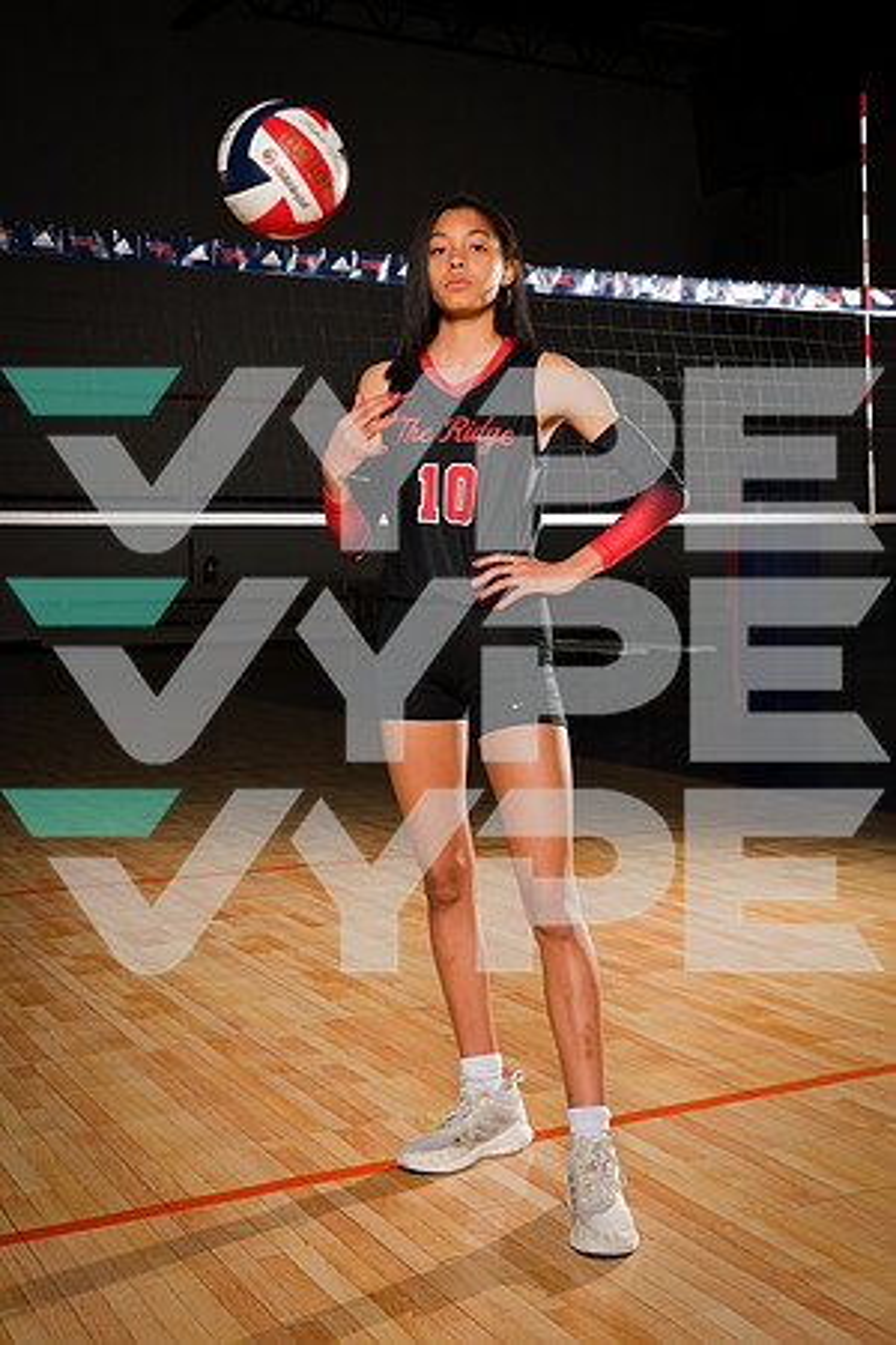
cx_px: 448
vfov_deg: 42.7
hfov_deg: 29.2
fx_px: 1717
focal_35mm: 46
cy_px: 672
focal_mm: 46
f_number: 7.1
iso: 1000
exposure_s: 1/320
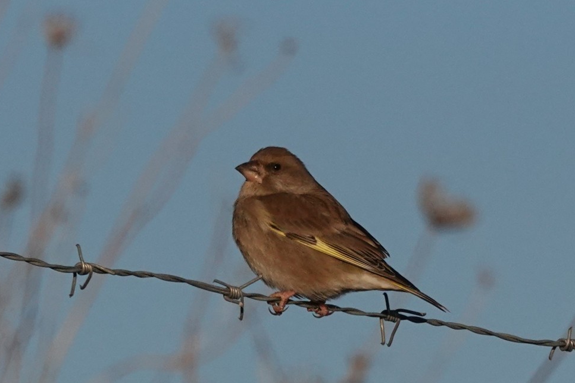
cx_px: 268
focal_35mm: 348
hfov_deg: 5.9
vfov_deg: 4.0
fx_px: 5558
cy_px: 207
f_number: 7.1
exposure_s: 1/2000
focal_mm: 117.29
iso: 400
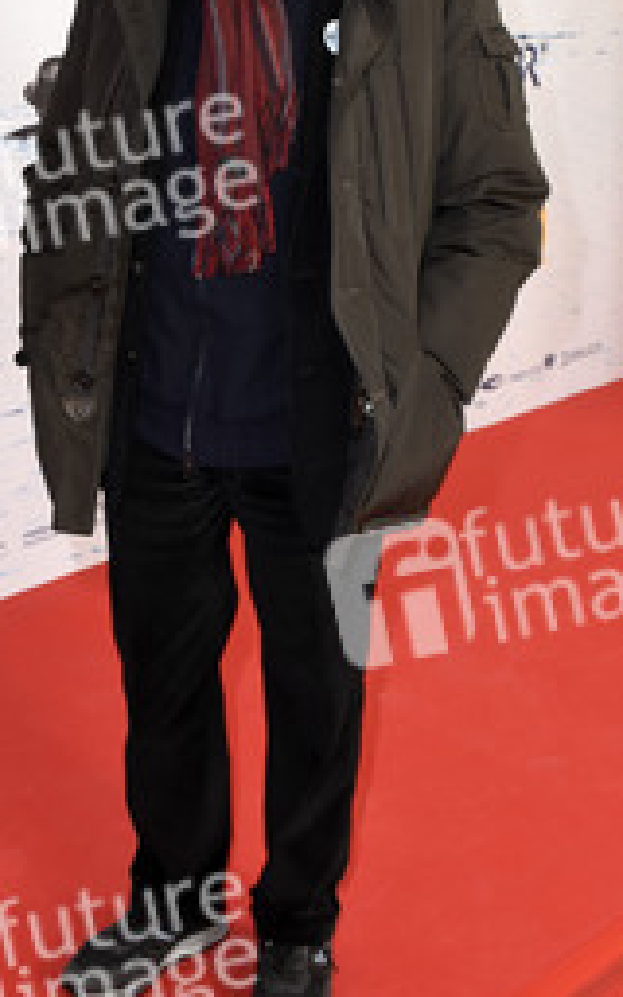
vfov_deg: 36.8
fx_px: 1489
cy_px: 382
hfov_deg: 23.4
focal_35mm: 55
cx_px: 171
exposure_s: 1/60
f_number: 6.3
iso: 640
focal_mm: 23
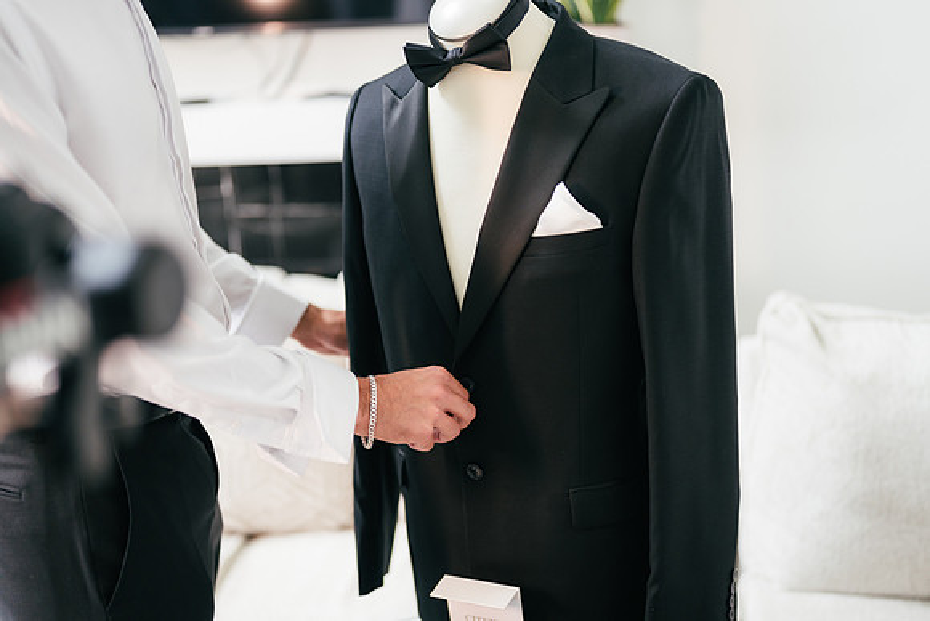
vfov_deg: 27.0
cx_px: 465
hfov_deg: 39.6
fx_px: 1292
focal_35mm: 50
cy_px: 310
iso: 640
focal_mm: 50
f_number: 1.4
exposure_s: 1/250
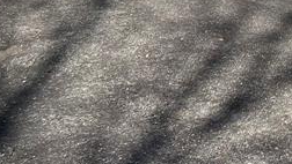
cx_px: 359
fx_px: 891
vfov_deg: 9.6
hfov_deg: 17.6
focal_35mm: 115
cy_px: -199
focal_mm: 5.7
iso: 50
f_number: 1.5
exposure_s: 1/3968
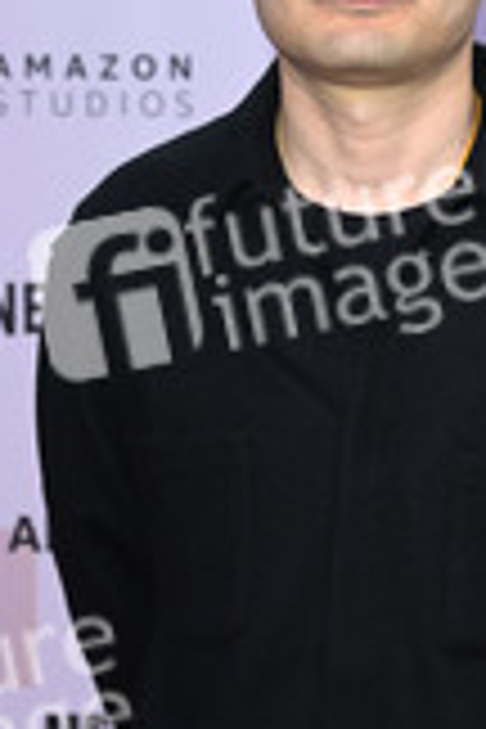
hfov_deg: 9.6
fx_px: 2896
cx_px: 392
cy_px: 500
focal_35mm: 143
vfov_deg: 14.3
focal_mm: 58
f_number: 5.6
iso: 250
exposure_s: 1/200
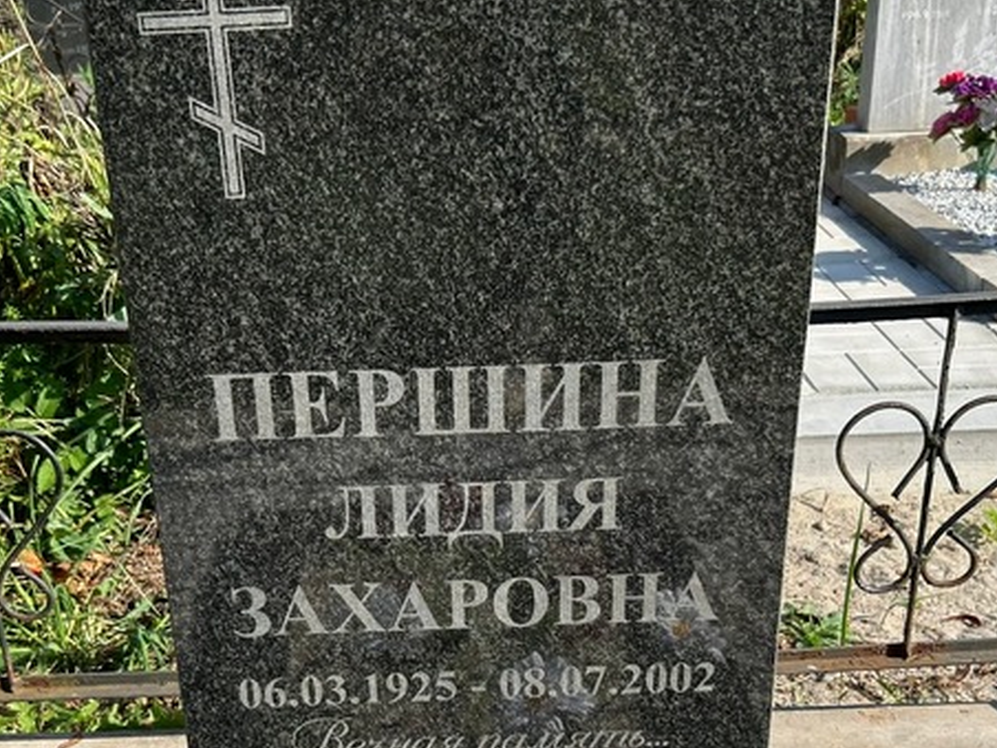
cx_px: 443
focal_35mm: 46
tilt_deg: -35.1
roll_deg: +1.5
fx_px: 1325
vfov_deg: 31.1
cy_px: 536
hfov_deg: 41.2
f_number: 1.5
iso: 50
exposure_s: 1/2513
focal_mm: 5.7
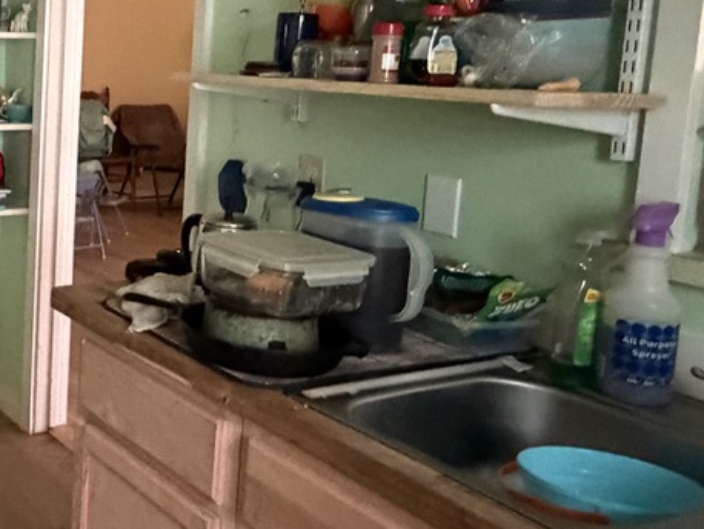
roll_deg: -0.3
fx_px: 895
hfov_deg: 35.3
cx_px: -108
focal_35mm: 44
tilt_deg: -6.1
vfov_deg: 32.4
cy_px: 146
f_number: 2.2
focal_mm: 2.22
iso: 1250
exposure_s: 1/60
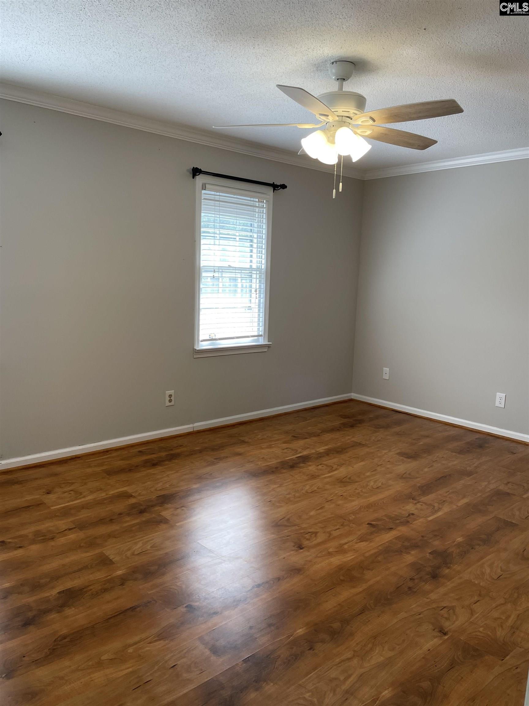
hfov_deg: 53.1
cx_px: 264
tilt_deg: -7.8
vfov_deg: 67.3
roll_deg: -2.3
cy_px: 353
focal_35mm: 26
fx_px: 530
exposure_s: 1/120
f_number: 1.6
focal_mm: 4.2
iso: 100
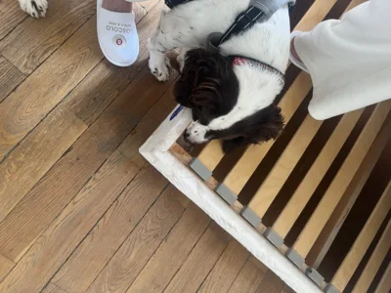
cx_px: 196
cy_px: 146
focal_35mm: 26
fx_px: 294
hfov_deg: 67.3
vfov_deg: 53.1
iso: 125
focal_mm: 5.1
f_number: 1.6
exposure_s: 1/60
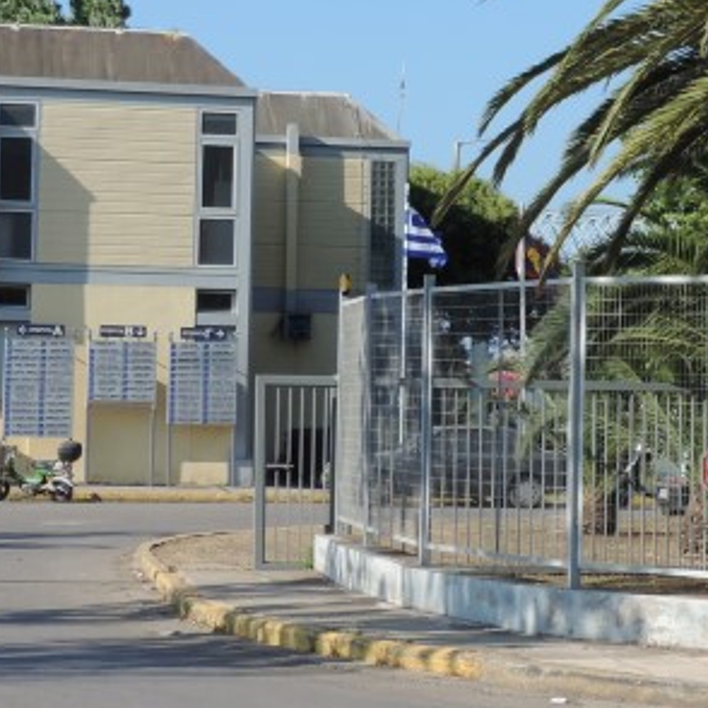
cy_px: 207
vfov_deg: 14.1
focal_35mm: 123
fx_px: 2846
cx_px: 583
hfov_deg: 14.1
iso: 80
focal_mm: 7.1
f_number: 3.3
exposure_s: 1/800
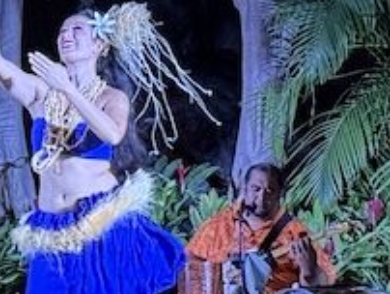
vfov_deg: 6.2
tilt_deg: +6.6
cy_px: 2
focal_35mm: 239
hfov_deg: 8.2
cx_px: -12
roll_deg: +0.4
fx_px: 2696
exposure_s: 1/40
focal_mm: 6.76
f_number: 1.78
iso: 320
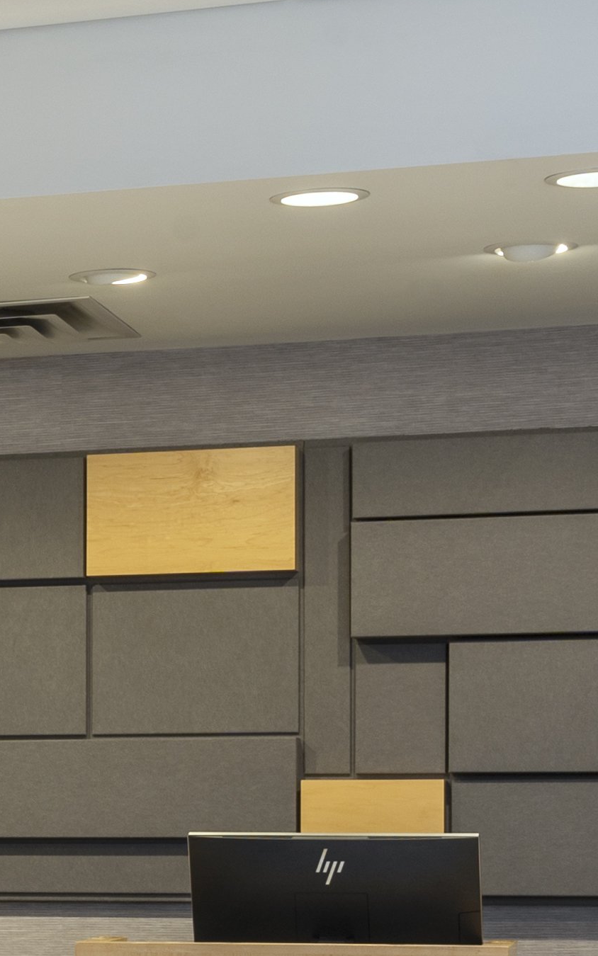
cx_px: -902
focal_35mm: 135
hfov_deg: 8.7
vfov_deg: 15.2
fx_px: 3525
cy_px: 959
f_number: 11
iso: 100
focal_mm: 30.5
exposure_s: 1/3
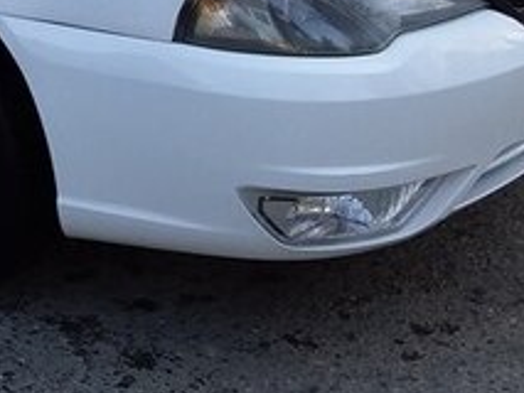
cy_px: -99
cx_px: -118
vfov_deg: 14.8
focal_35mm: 96
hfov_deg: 19.2
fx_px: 1454
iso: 40
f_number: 2.2
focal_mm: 3.3
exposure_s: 1/199
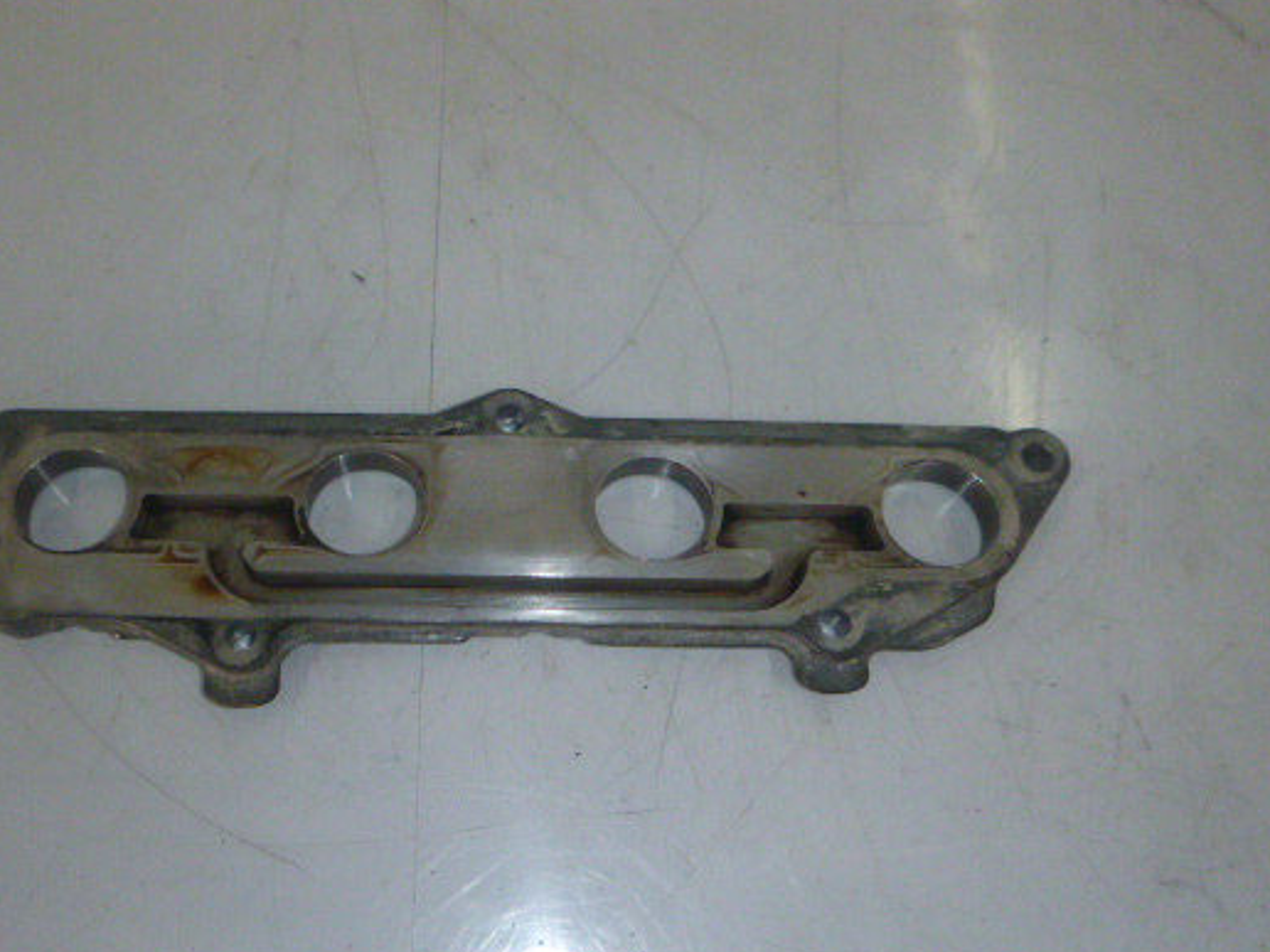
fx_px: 1137
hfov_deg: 57.7
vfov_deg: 45.3
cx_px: 490
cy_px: 553
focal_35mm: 31
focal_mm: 4.5
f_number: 3.9
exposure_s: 1/60
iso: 320
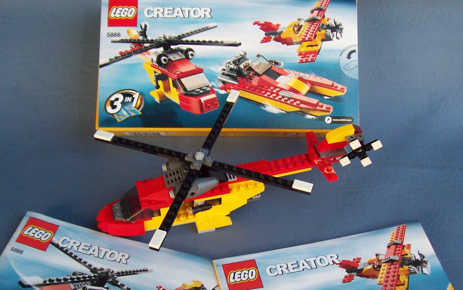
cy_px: 187
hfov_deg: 41.8
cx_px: 229
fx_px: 606
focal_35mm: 48
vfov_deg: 26.8
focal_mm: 5.6
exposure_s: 1/125
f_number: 2.8
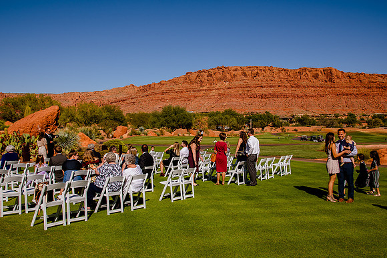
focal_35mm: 34
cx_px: 193
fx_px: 370
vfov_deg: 38.4
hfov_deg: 55.2
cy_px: 141
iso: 125
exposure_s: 1/250
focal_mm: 30
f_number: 13
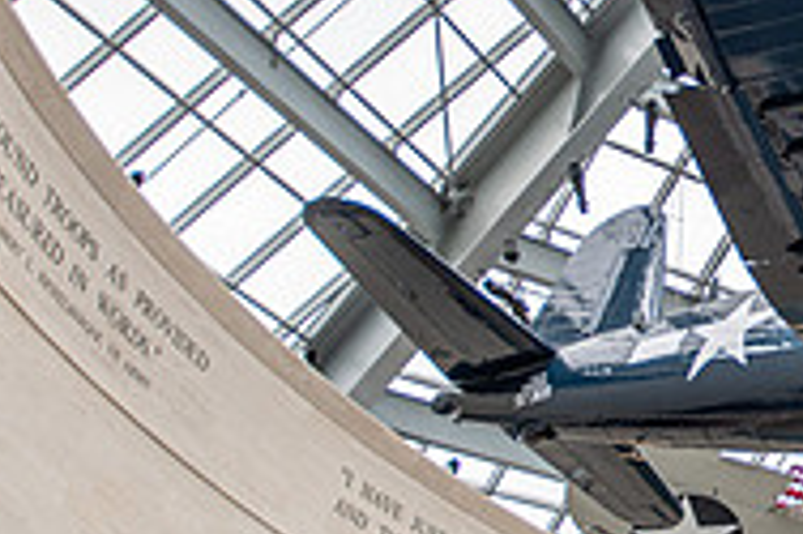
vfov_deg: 17.7
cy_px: 250
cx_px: 931
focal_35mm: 77
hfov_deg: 24.2
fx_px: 1716
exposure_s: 1/125
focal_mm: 16
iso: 100
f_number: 2.8
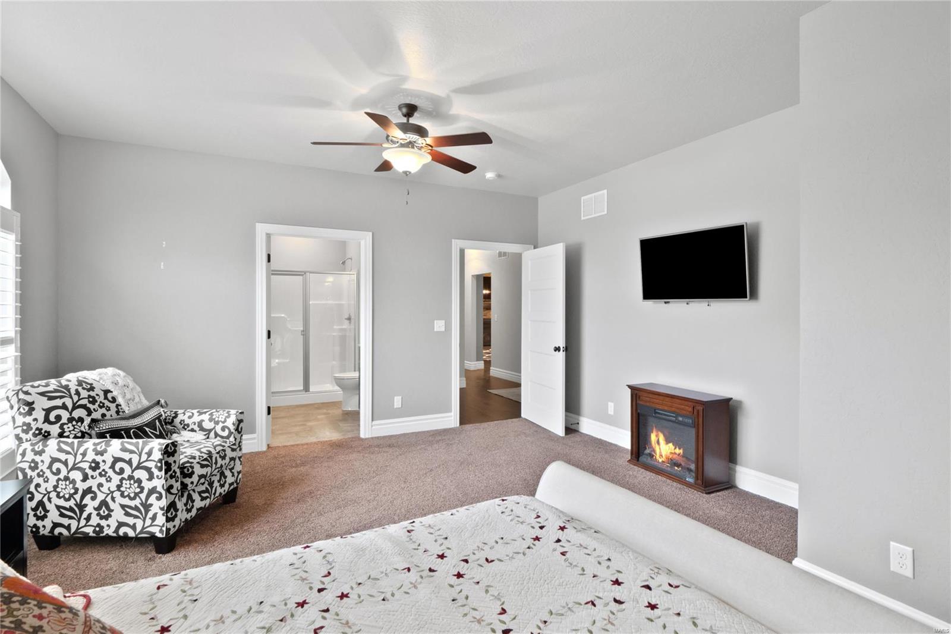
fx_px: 475
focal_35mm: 18
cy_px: 317
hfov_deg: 90.0
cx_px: 476
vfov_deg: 67.4
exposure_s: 1/1.25
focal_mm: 9
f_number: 10
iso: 400
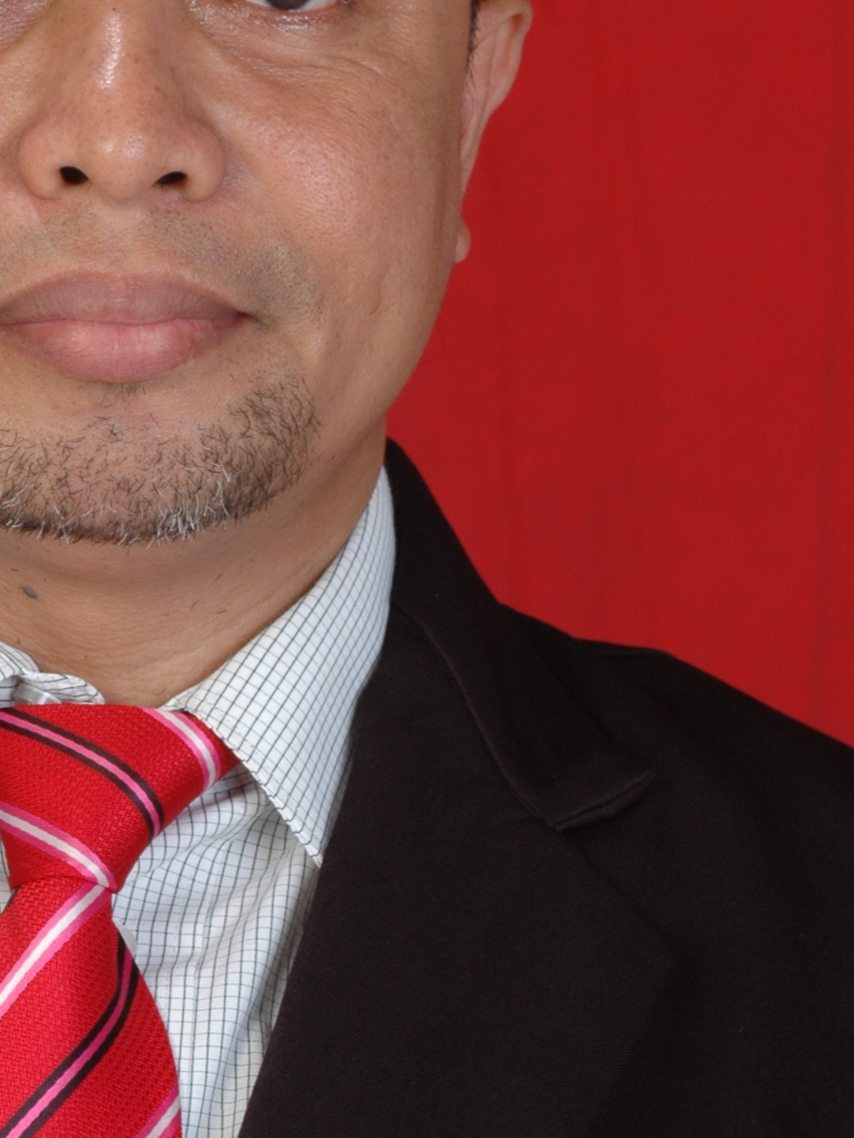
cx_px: 78
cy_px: 217
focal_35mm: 302
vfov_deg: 6.6
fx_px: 9934
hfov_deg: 4.9
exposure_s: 1/125
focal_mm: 90
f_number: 14
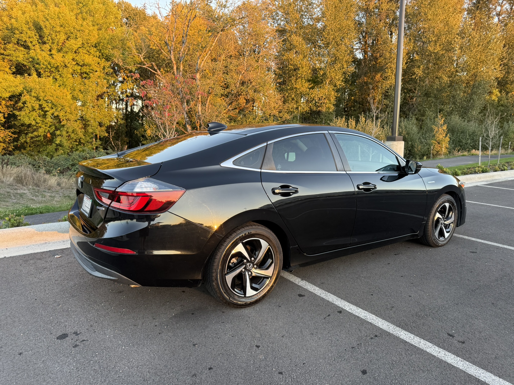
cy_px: 192
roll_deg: -0.8
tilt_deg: -7.1
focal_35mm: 24
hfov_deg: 71.6
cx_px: 257
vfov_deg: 56.8
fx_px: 356
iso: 100
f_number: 1.78
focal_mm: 6.76
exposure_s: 1/121
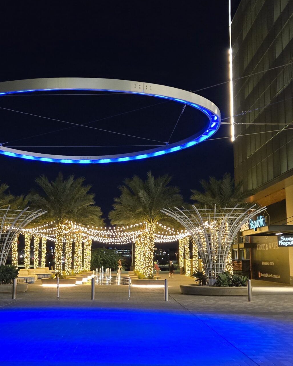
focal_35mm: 45
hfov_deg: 33.1
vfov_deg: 41.1
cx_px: 91
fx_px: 488
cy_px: 189
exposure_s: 1/60
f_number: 1.8
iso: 1250
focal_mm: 5.4
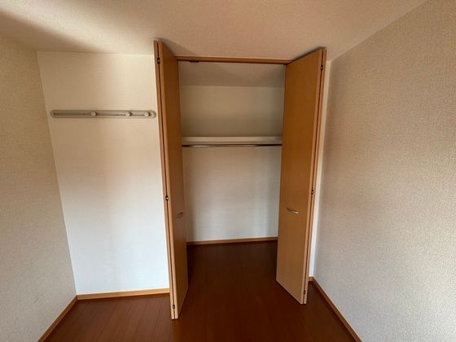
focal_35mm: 14
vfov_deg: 85.7
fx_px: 184
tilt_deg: -9.8
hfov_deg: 102.1
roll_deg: +1.0
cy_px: 171
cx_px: 228
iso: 64
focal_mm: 2.22
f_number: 2.2
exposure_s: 1/99
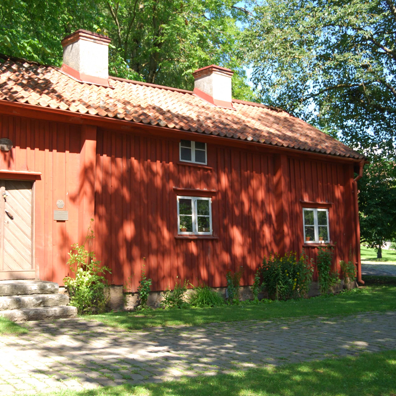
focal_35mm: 45
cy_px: 196
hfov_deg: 37.7
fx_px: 578
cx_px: 157
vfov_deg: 37.8
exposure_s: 1/125
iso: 100
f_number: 3.8
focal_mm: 23
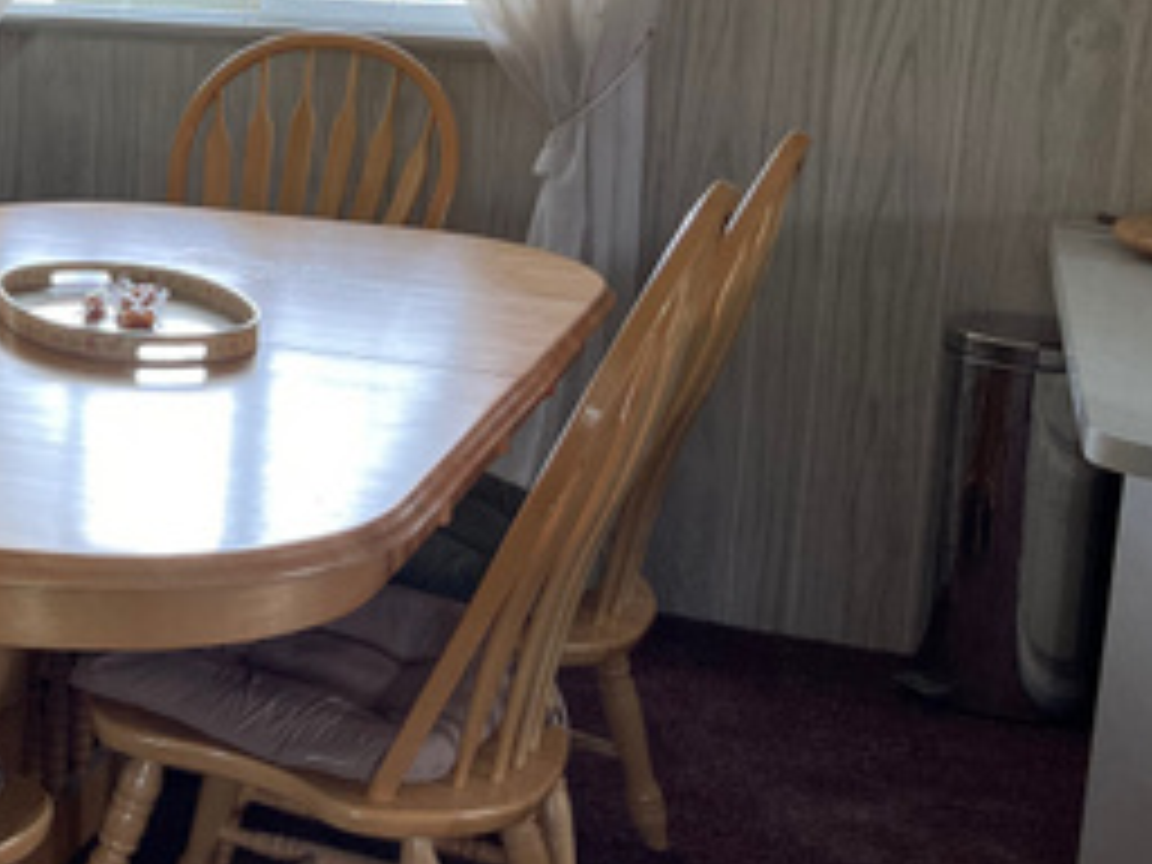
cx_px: -122
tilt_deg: -10.2
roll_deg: -1.0
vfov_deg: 22.3
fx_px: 2163
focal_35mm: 65
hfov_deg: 27.3
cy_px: 194
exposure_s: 1/121
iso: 125
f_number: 1.6
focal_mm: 5.1
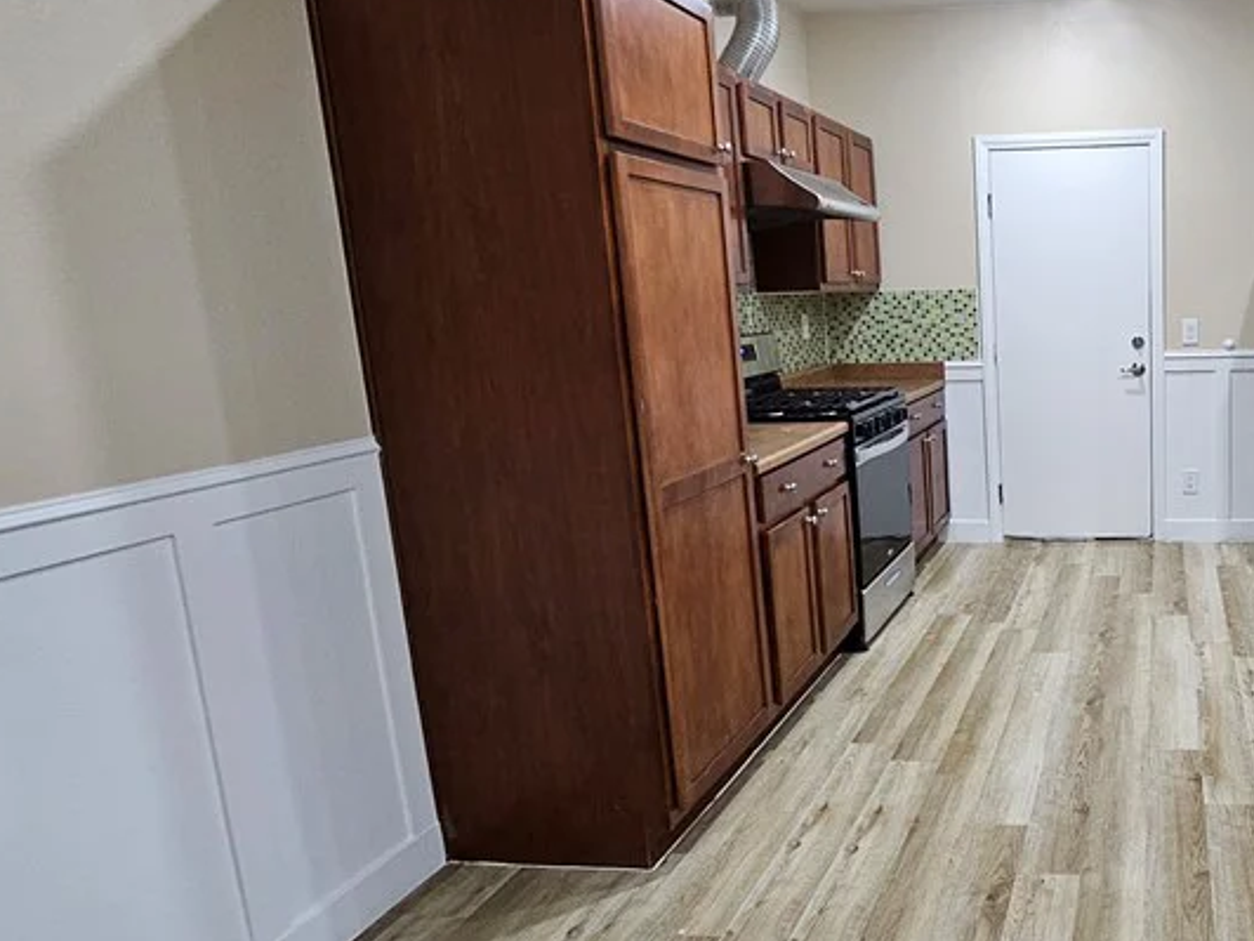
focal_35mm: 25
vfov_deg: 54.9
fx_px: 906
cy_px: 455
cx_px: 1080
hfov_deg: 60.9
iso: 320
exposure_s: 1/40
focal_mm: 2.2
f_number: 2.2
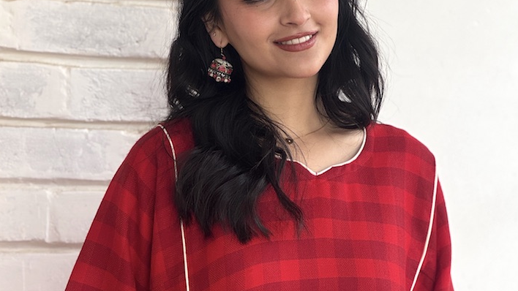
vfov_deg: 10.2
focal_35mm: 118
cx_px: 254
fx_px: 1621
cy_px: 249
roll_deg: -0.5
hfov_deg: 18.2
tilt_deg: -3.9
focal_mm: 9
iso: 32
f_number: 2.8
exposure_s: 1/99
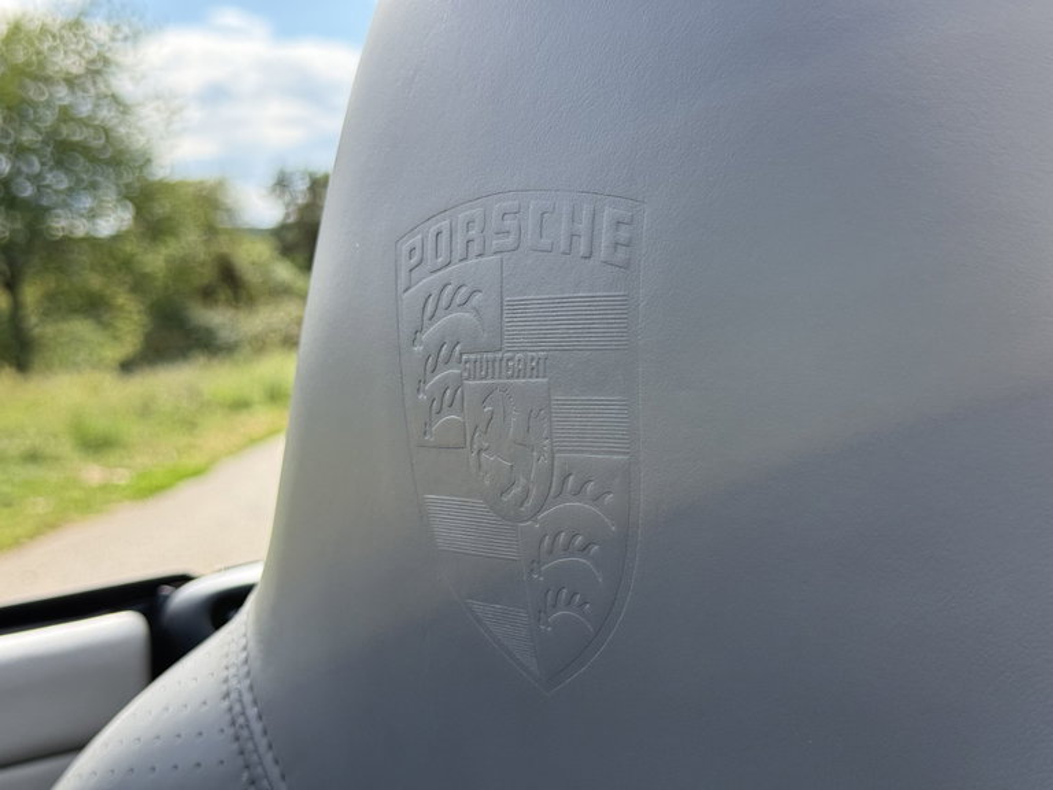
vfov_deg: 30.3
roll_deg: +3.2
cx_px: 526
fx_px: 1460
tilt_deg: -6.2
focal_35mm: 48
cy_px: 395
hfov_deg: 39.7
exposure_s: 1/2577
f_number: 1.78
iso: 80
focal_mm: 6.76
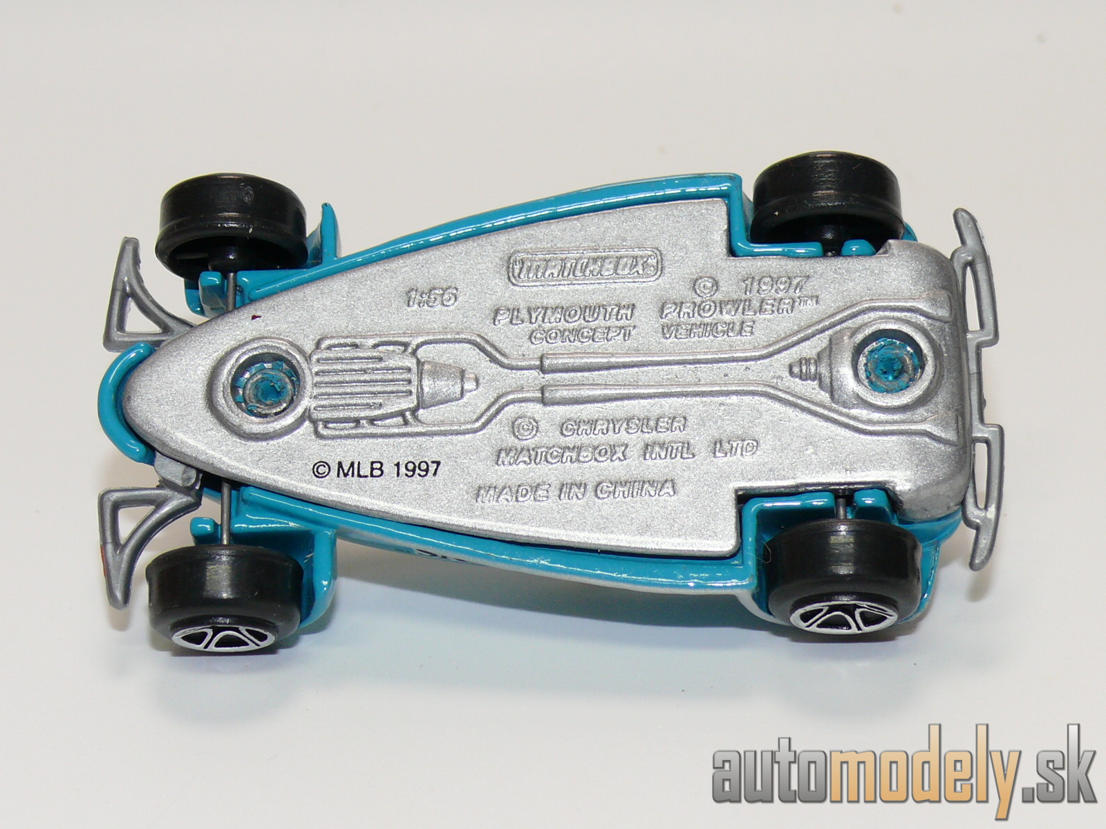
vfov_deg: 14.4
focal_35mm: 103
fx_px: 3291
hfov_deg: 19.1
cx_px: 553
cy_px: 414
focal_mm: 13.4
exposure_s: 1/30
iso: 100
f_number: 4
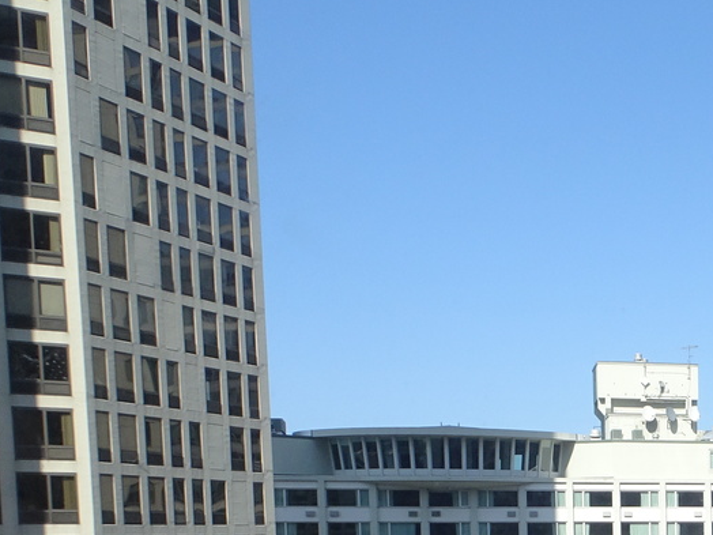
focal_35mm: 66
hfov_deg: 25.6
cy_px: 660
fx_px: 1359
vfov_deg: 20.6
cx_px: 908
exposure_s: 1/640
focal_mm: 4.1
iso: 80
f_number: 3.5
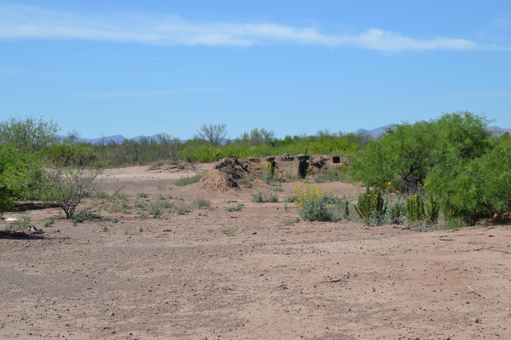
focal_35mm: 87
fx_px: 1235
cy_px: 170
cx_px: 256
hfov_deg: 23.4
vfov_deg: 15.7
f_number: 5.6
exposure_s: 1/500
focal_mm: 58
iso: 110
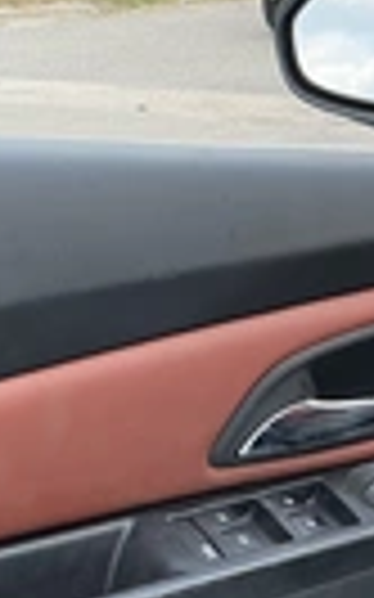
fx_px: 1453
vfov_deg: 22.2
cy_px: 629
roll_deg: +0.2
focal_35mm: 89
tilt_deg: -27.2
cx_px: 0
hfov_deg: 14.4
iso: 25
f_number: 1.8
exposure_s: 1/320
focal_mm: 3
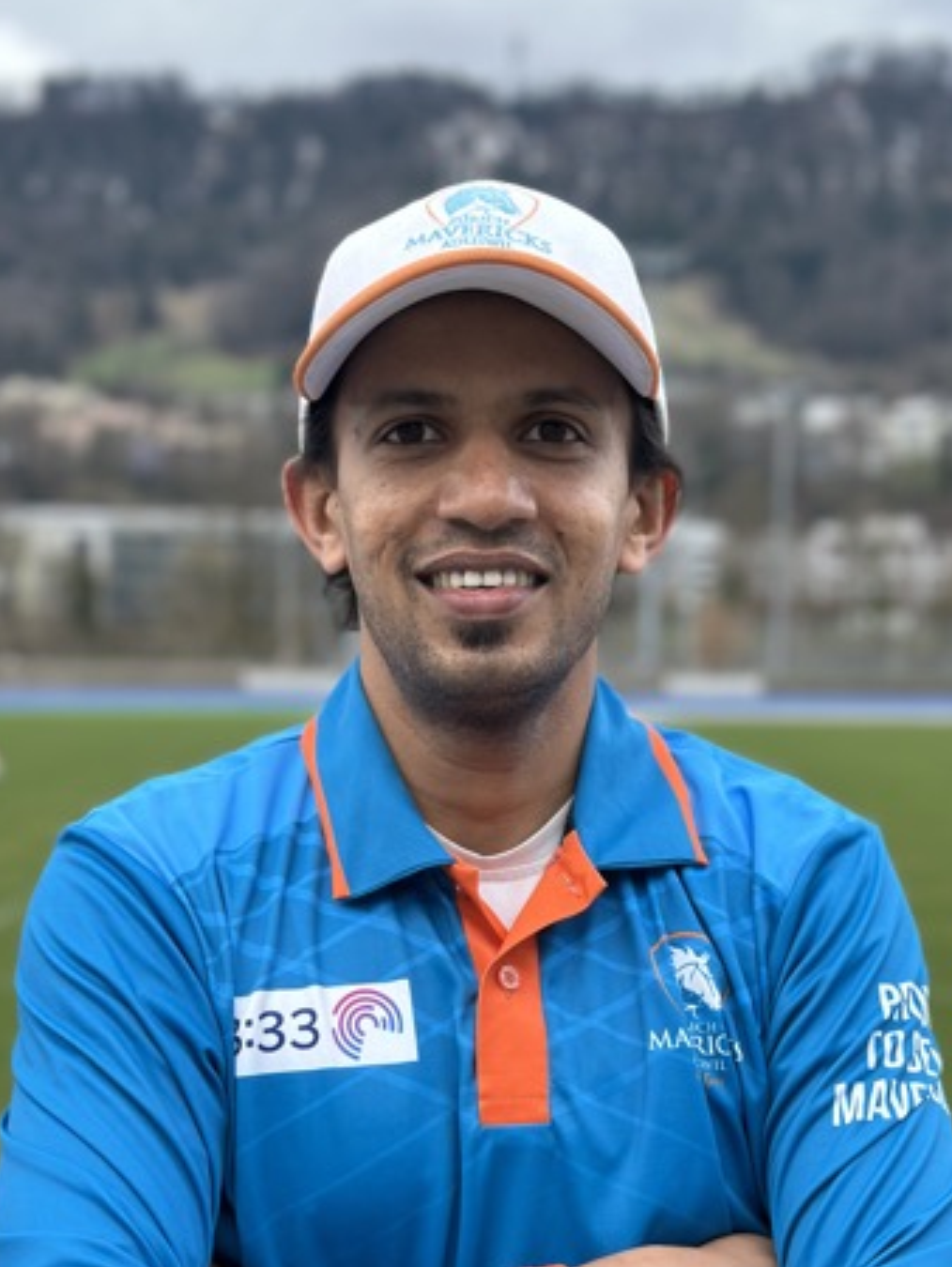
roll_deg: -1.4
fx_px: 2345
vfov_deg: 30.1
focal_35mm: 64
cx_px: 510
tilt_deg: -5.8
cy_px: 814
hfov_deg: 22.9
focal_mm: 6.86
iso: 80
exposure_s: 1/919
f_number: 1.78
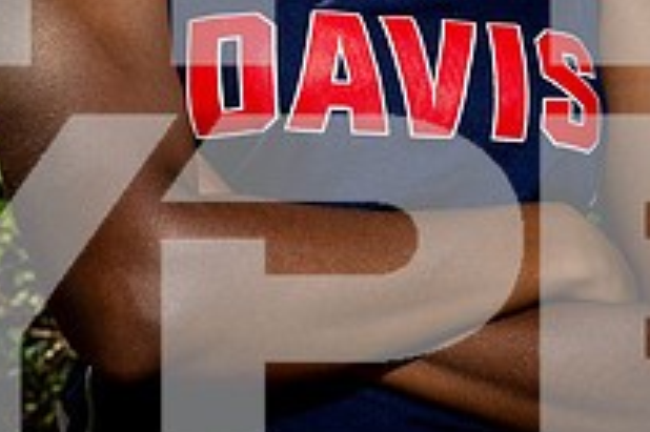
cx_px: 110
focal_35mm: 152
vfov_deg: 8.9
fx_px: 2742
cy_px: -99
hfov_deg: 13.4
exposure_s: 1/125
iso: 100
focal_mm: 54
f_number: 10
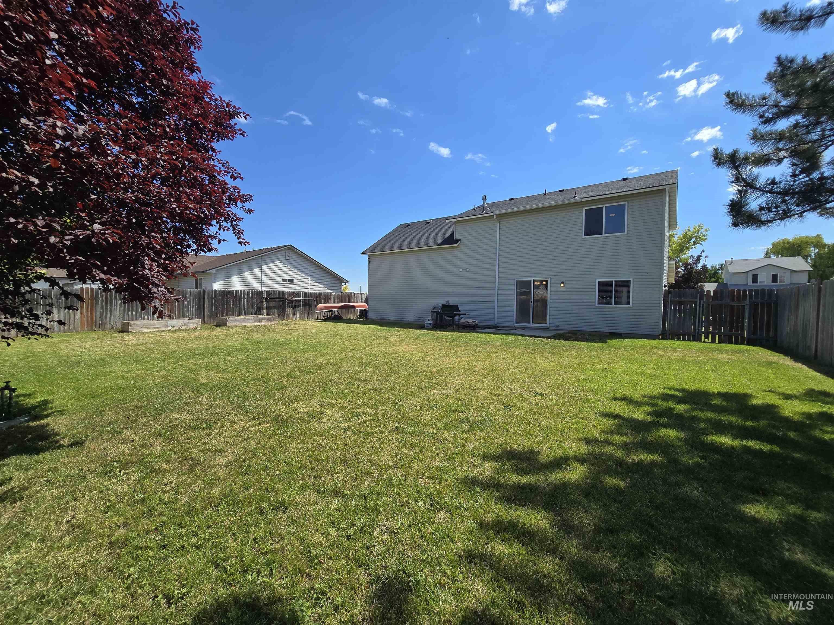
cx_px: 417
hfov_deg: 106.2
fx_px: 313
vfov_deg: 89.9
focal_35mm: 13
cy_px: 312
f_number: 2.2
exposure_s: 1/2198
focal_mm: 2.2
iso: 50
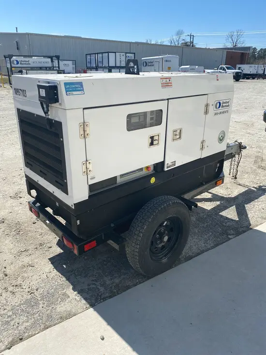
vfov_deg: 67.3
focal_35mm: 26
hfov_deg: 53.1
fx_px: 266
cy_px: 178
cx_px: 133
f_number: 1.8
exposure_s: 1/3125
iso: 32
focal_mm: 4.25
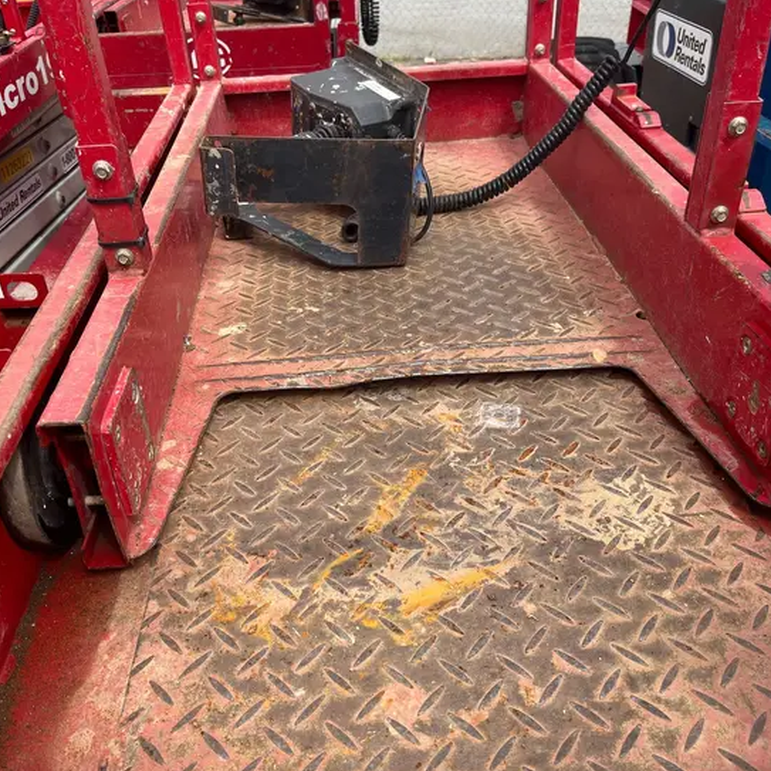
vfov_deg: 52.4
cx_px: 386
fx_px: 781
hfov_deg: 52.5
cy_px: 434
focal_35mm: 31
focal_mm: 5.1
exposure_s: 1/1600
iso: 50
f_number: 1.6
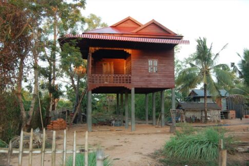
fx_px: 270
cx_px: 124
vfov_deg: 34.2
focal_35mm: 39
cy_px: 83
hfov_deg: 49.6
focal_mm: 26
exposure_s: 1/100
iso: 400
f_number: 5
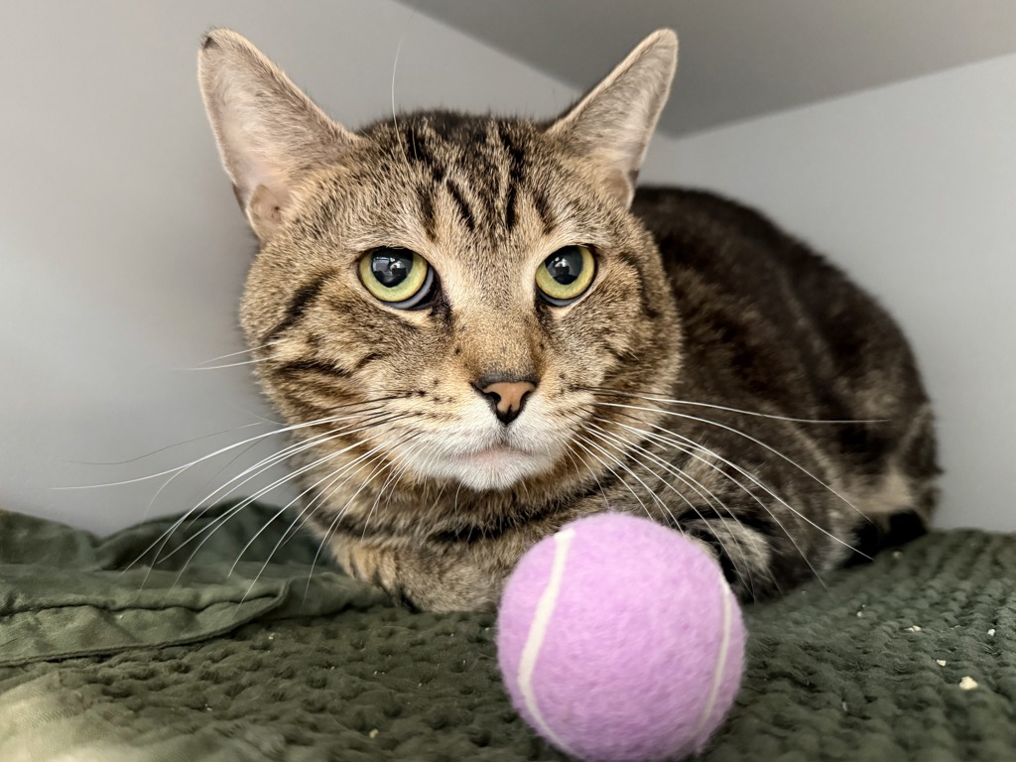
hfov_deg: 71.6
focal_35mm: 24
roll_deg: -0.1
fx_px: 704
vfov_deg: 56.8
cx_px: 508
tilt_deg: +4.8
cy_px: 381
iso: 800
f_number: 1.78
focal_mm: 6.76
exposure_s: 1/30
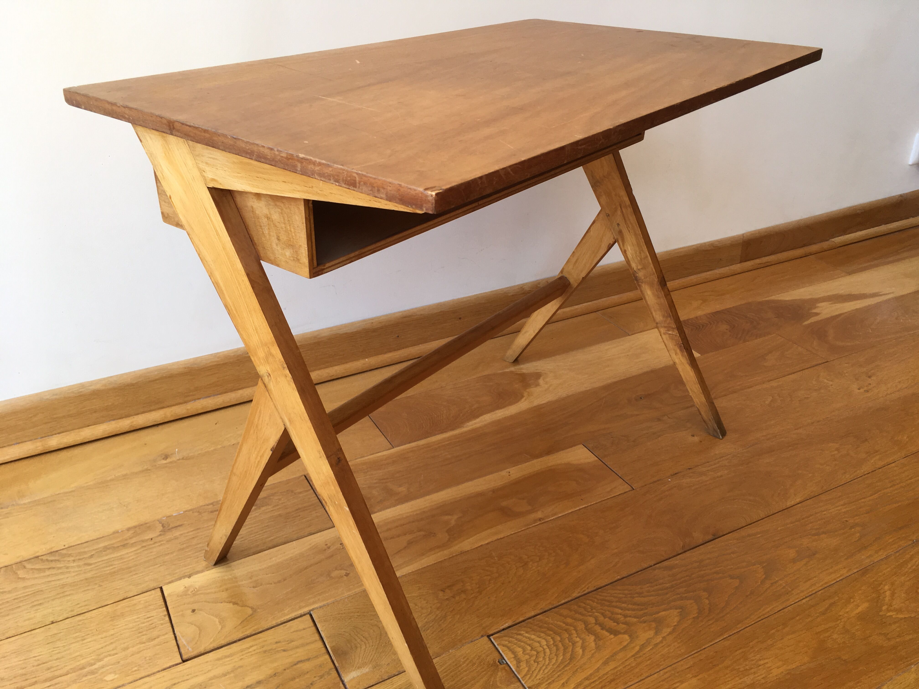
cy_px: 344
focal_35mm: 29
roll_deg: -1.4
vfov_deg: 48.2
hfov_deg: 61.7
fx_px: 770
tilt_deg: -28.7
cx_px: 460
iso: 32
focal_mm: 4.15
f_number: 2.2
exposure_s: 1/50
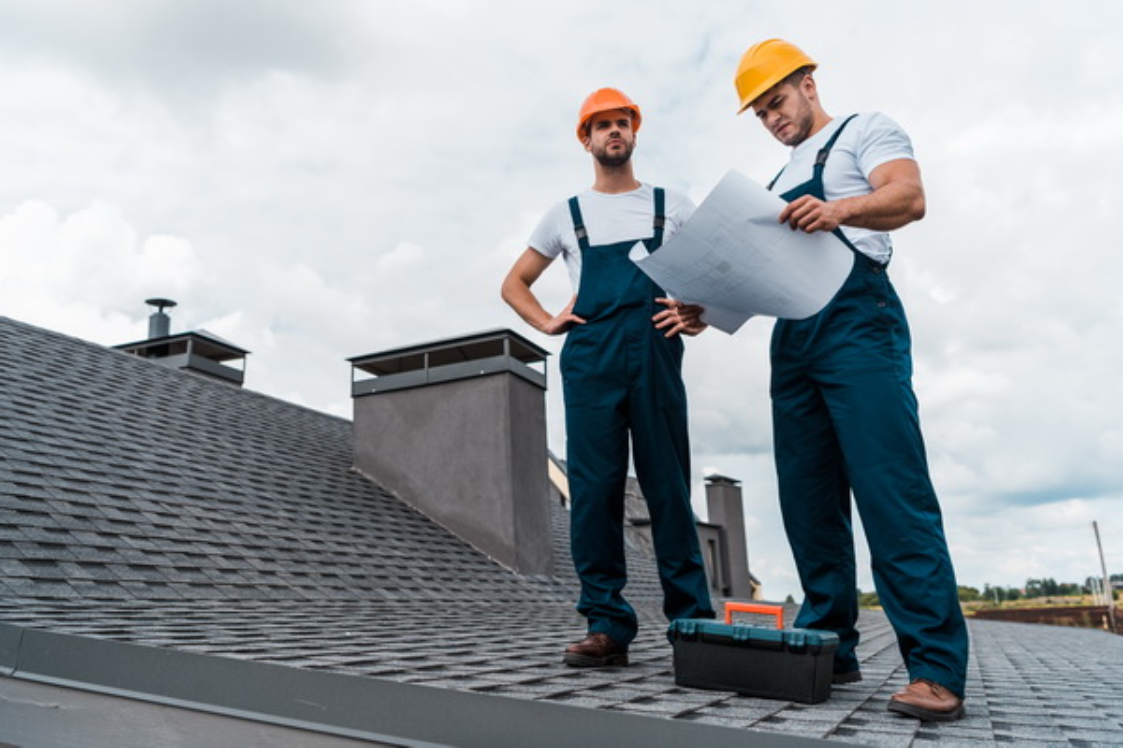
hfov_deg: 60.3
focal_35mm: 31
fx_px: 967
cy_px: 374
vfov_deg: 42.3
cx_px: 562
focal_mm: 31
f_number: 3.5
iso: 100
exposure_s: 1/2000
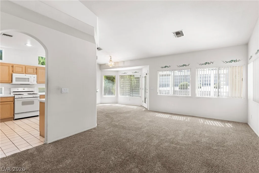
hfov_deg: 93.3
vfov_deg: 70.5
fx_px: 122
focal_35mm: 17
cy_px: 86
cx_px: 130
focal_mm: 17
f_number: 8
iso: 400
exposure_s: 1/25
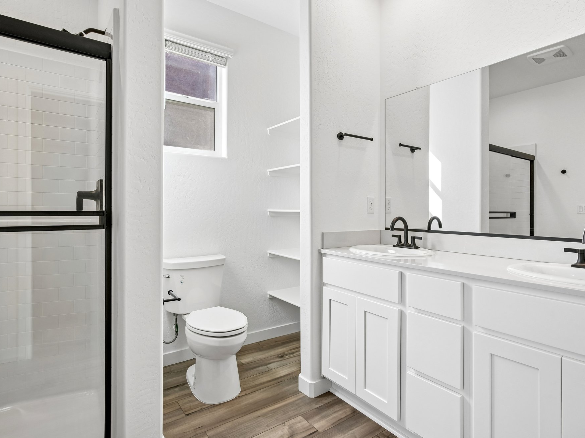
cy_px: 216
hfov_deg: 84.6
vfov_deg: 68.7
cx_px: 305
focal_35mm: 19
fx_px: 321
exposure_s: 1/30
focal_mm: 17
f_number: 8
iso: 160
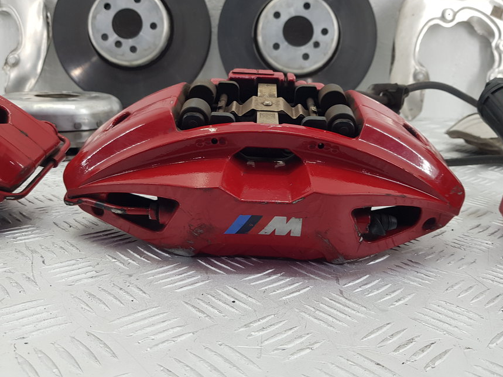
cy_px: 167
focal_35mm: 31
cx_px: 262
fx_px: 450
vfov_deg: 45.4
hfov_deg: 58.3
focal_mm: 4.2
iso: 80
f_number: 1.7
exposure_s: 1/100
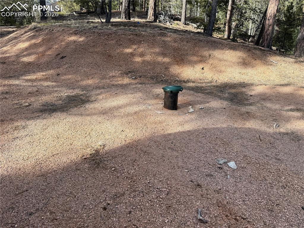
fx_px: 211
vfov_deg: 56.8
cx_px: 152
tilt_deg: -17.4
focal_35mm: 24
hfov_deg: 71.6
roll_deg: -1.8
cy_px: 114
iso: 80
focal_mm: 6.76
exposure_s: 1/1230
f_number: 1.78
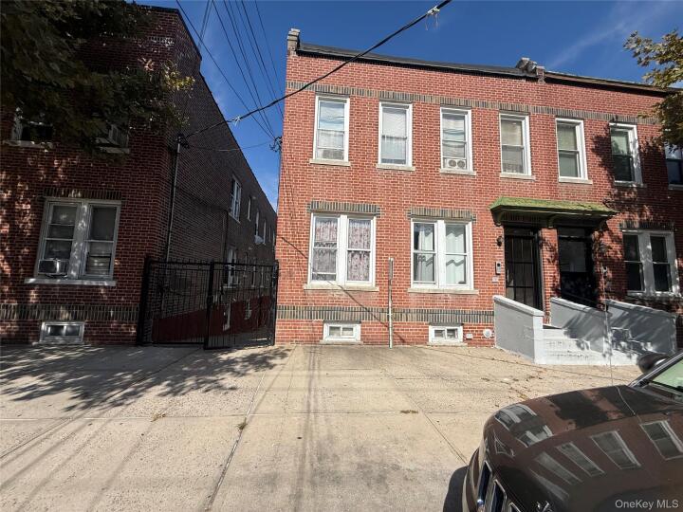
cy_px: 256
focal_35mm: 14
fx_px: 276
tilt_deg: +6.5
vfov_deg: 85.7
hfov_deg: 102.1
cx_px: 342
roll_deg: -1.4
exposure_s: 1/3125
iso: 50
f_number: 2.2
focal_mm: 2.22
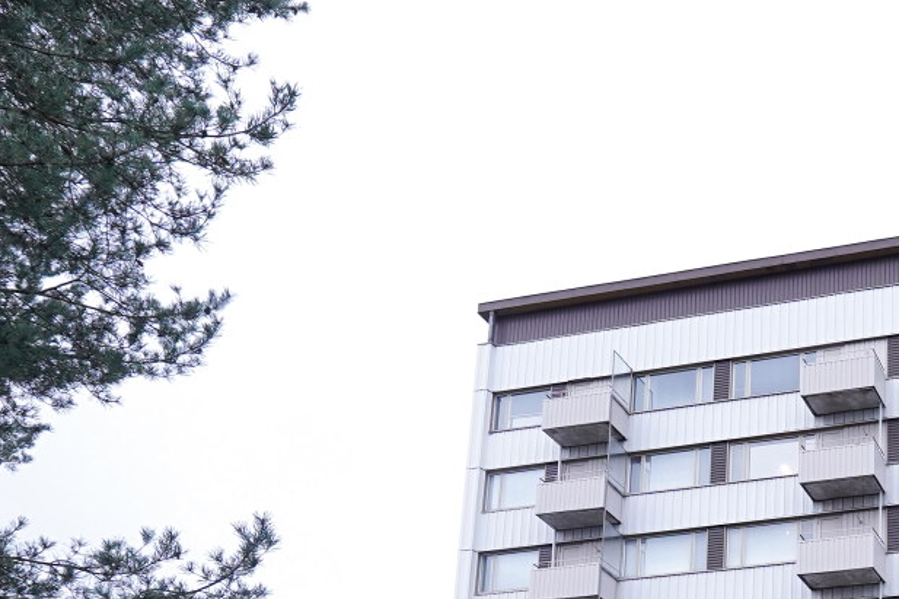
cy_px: 735
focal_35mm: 49
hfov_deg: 35.8
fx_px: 1223
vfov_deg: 24.7
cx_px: 931
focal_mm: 14
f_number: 6.3
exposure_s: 1/30
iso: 1000
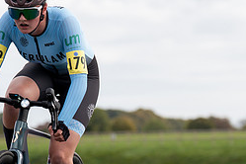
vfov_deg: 4.8
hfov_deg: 7.1
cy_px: 117
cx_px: 50
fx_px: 1968
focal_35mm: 288
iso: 125
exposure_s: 1/800
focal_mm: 95
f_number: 3.5
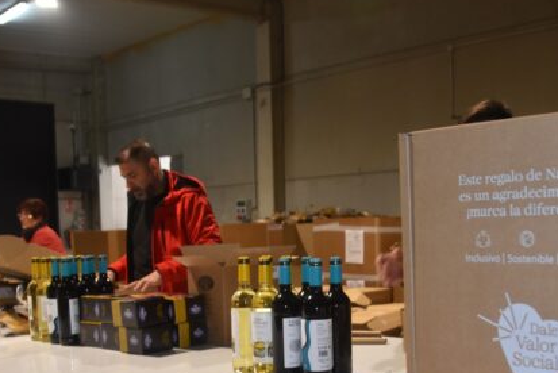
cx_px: 307
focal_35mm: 49
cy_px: 270
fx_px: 757
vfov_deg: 27.4
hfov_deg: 40.4
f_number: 3.8
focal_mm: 21
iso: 450
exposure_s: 1/60
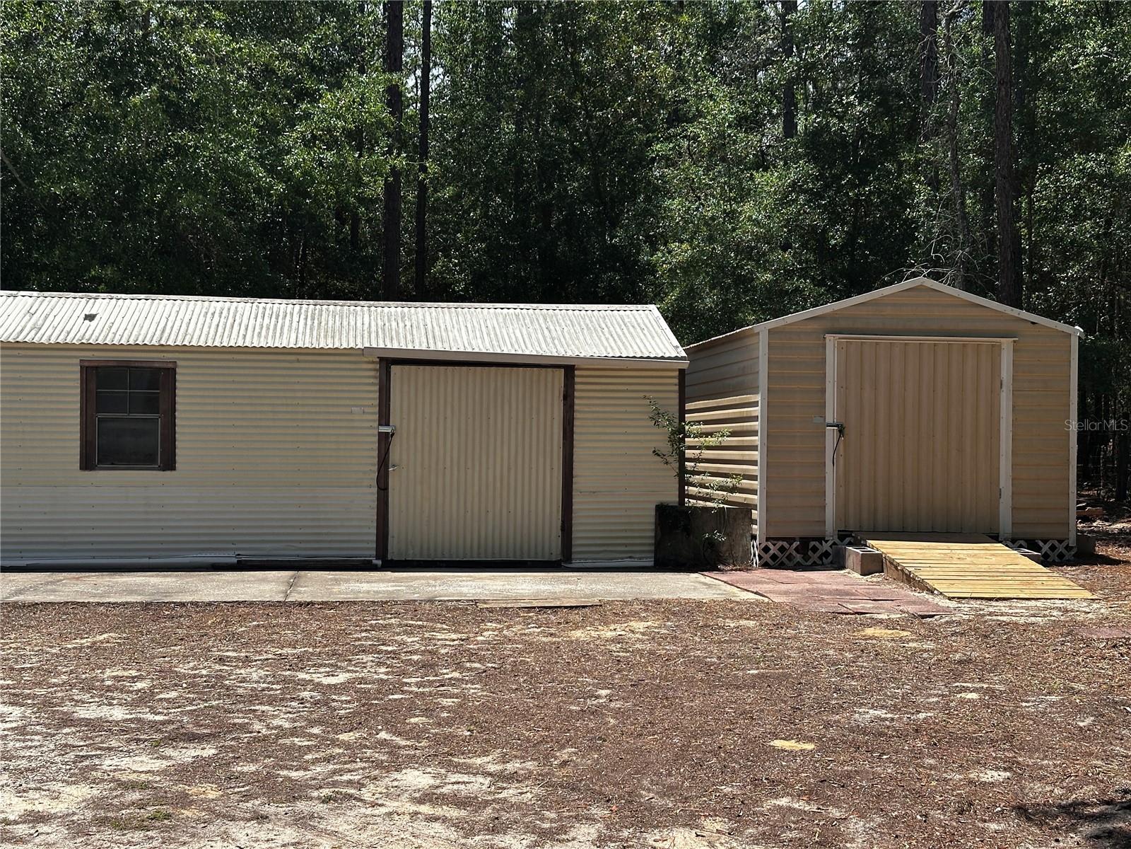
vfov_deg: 30.3
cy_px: 424
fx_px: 1568
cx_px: 566
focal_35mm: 48
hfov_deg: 39.7
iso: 64
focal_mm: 6.86
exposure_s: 1/2809
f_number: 1.78
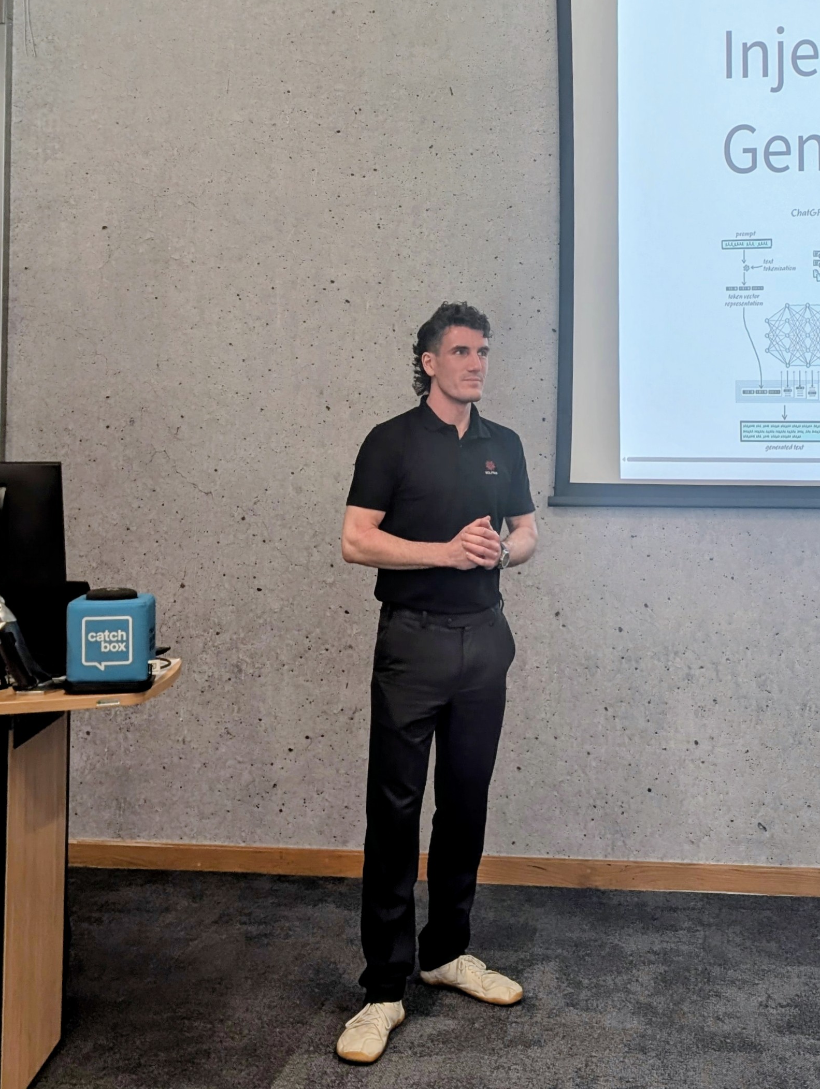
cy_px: 337
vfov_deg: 41.3
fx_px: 1418
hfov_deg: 32.2
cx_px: 484
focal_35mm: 45
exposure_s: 1/44.8
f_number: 1.68
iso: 39
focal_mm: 6.9
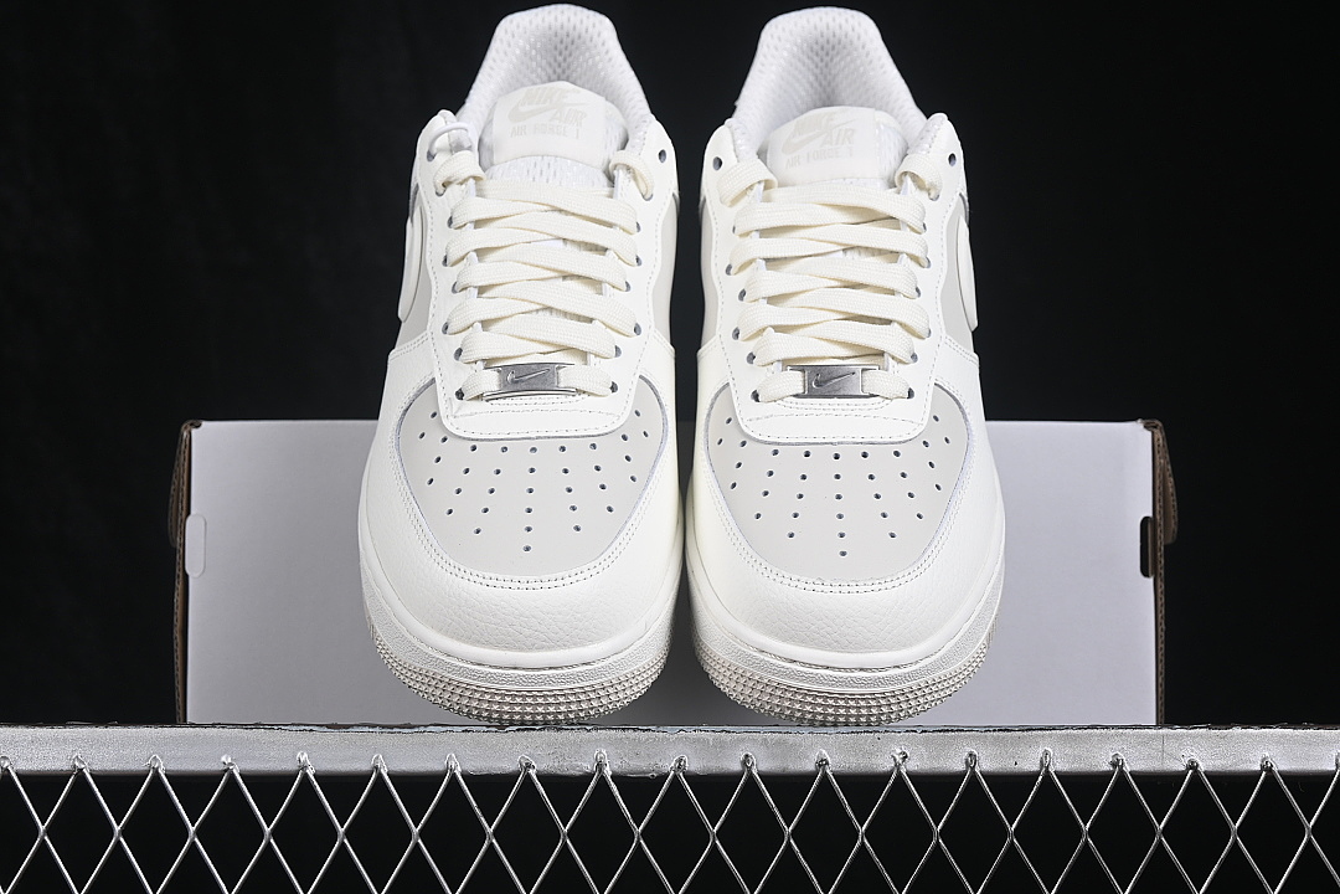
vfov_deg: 18.2
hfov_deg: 27.0
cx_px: 670
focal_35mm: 75
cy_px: 447
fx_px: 2791
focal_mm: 50
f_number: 8
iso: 160
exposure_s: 1/80
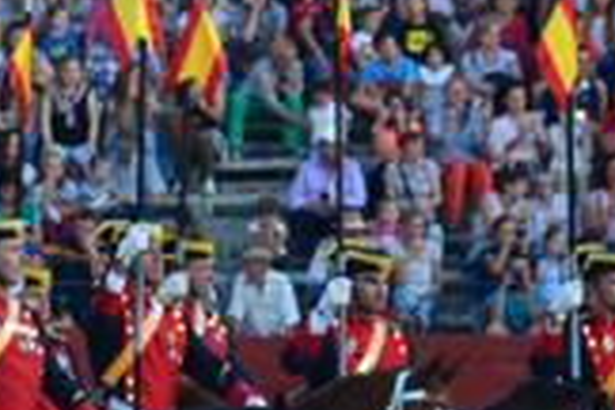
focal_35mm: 488
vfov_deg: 2.8
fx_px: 8336
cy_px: 167
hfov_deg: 4.2
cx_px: -182
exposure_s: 1/40
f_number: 7.1
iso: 250
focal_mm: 66
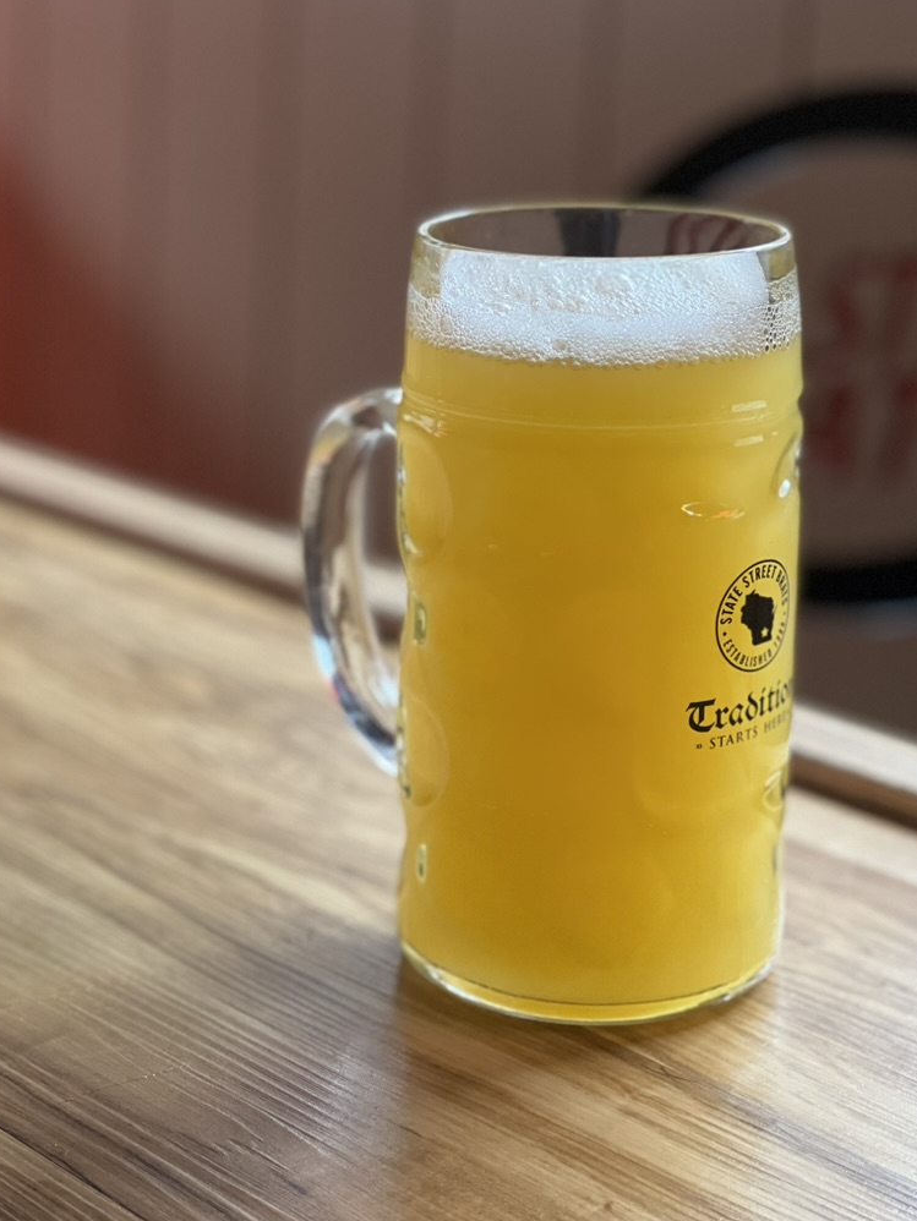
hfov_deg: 18.7
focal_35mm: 79
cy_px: 614
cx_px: 455
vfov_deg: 24.7
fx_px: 2789
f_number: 2.8
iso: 400
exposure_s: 1/30
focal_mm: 9
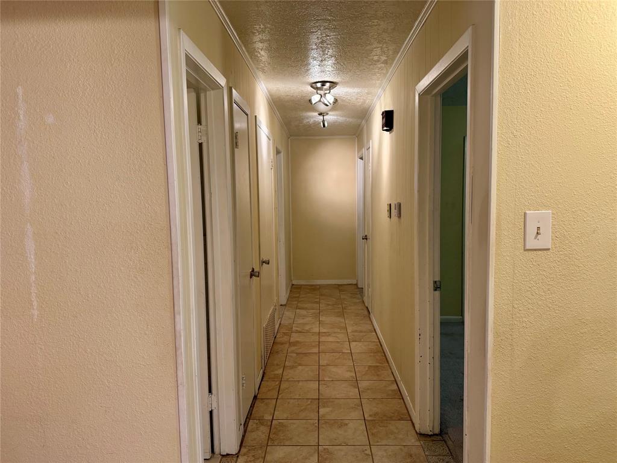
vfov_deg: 56.8
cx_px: 308
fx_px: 428
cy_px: 232
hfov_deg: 71.6
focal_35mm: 24
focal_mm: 6.76
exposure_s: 1/120
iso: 160
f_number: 1.78
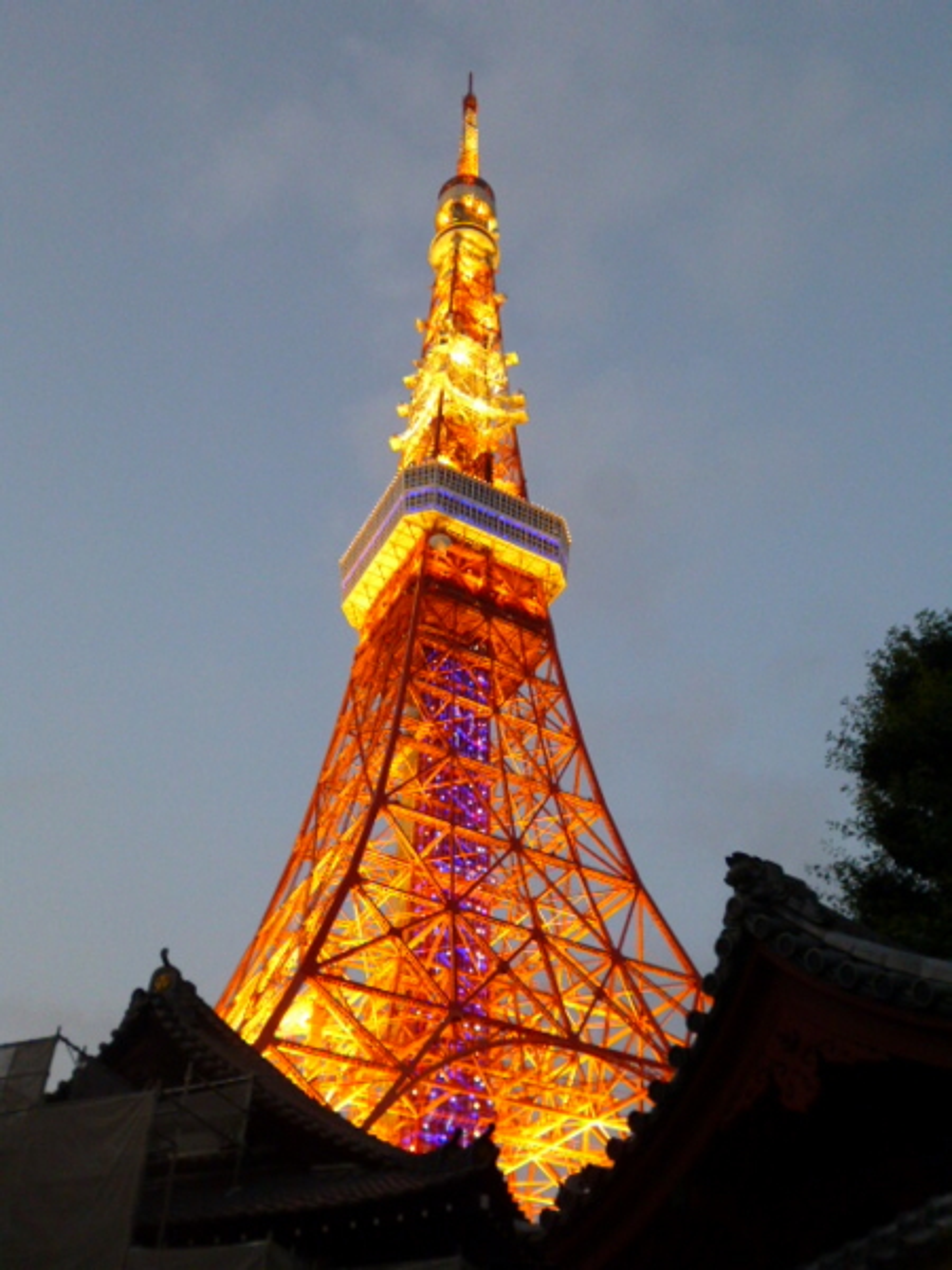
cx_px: 476
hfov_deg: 46.8
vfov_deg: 60.0
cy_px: 635
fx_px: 1100
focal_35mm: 30
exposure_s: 1/25
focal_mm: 5.2
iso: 400
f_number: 3.1
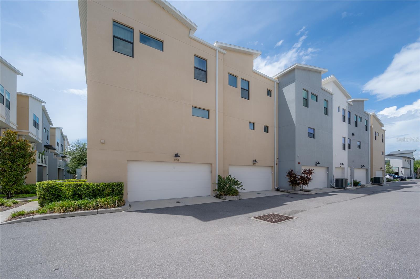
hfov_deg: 104.3
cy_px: 140
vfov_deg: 81.1
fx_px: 163
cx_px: 210
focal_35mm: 14
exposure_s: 1/640
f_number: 10
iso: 320
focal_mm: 14
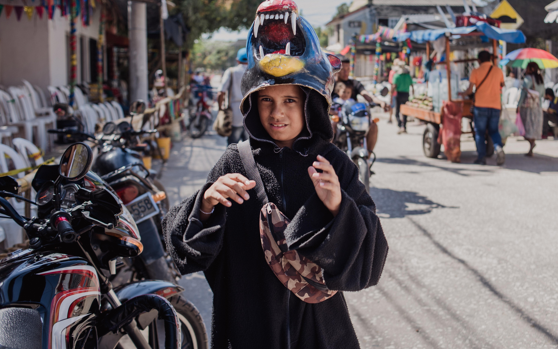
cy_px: 163
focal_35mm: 36
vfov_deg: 35.3
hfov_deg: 54.0
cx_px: 281
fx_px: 547
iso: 160
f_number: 3.5
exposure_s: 1/640
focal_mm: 35
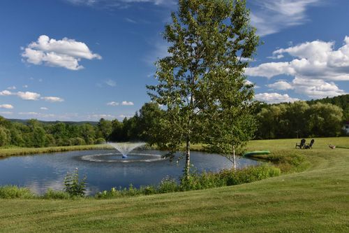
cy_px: 116
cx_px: 174
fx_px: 334
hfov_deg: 55.1
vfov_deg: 38.3
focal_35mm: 34
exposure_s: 1/500
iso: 640
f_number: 8
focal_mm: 23
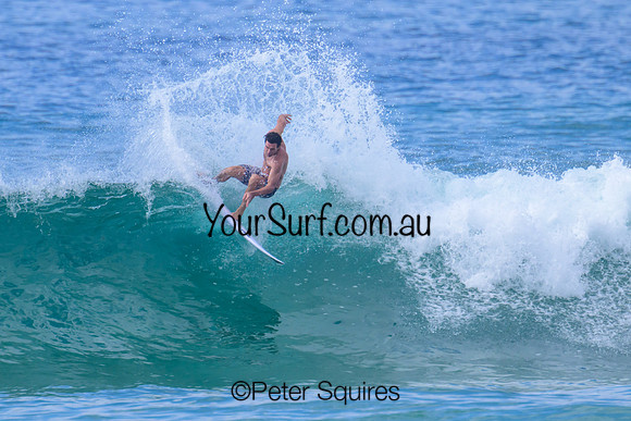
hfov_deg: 1.9
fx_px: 19183
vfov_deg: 1.3
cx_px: 266
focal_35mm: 1094
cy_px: 188
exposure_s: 1/2000
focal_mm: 800
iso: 900
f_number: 11
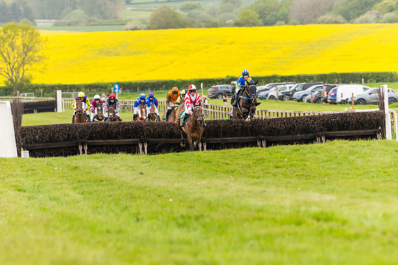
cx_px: 199
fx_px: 3317
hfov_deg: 6.9
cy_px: 132
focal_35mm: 300
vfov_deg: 4.6
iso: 400
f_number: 4
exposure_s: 1/1250
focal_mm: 200
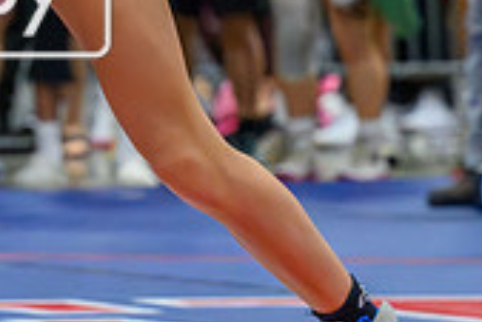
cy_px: 79
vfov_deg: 3.8
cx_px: -160
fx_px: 4864
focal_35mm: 363
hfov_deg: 5.6
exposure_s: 1/800
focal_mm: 89
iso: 16000
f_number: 3.5
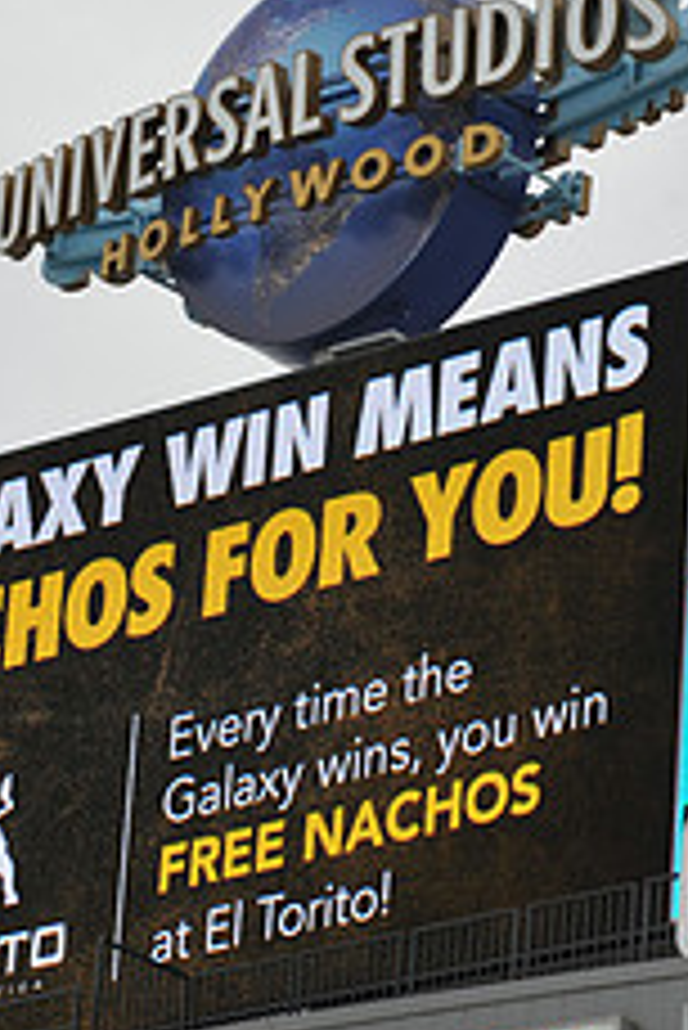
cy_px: 481
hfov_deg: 6.0
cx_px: 319
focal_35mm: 228
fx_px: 6526
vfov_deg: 9.0
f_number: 9
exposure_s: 1/200
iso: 400
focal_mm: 90
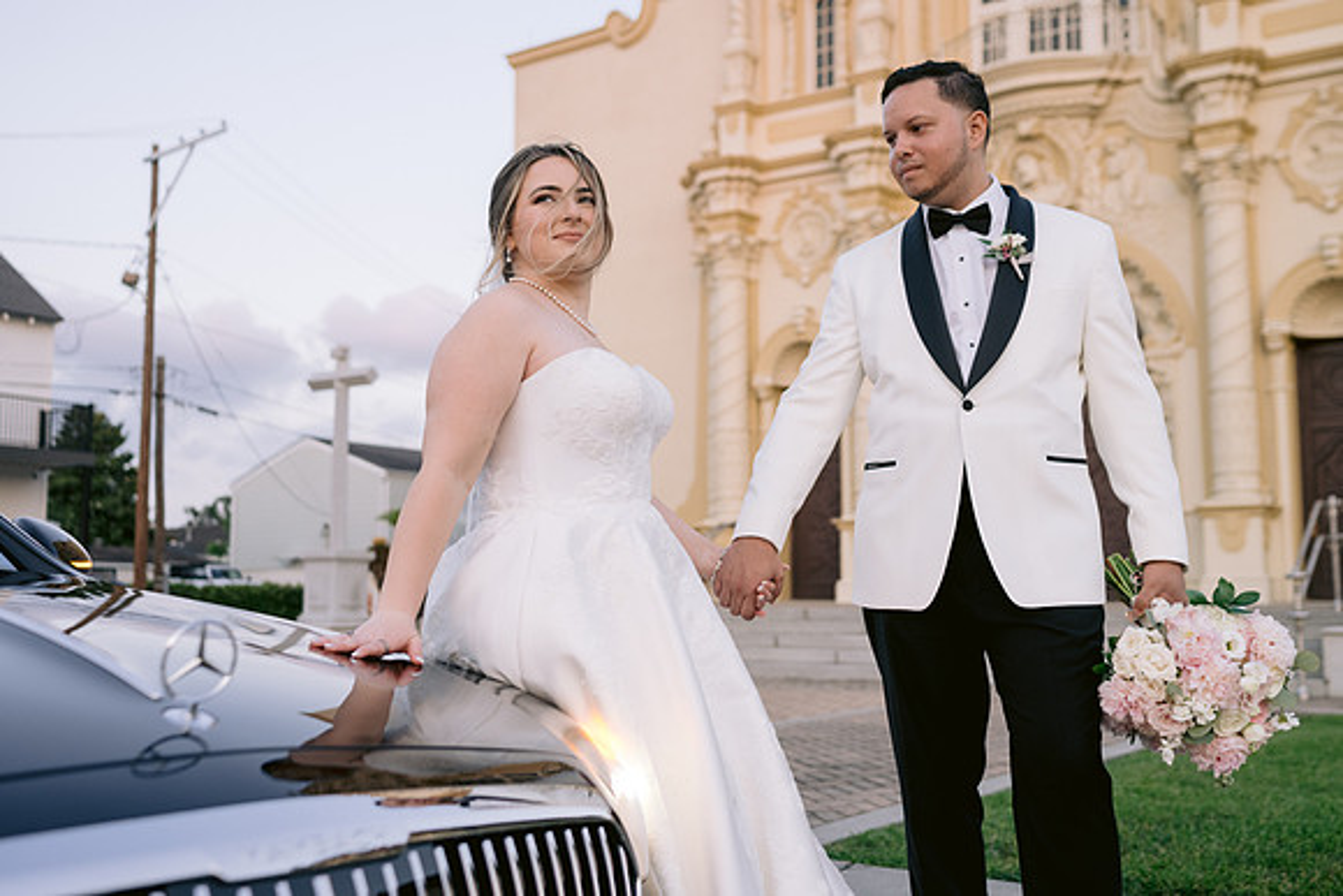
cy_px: 440
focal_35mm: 39
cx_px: 655
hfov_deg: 50.1
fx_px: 1437
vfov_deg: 34.6
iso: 400
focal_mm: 35
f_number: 2.8
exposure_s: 1/400
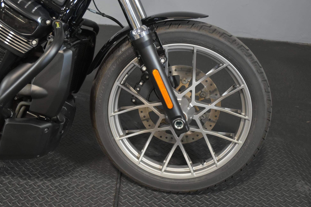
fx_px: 346
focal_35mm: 40
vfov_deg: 33.4
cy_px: 102
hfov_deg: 48.5
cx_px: 155
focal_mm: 26
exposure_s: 1/30
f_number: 4.2
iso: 1600
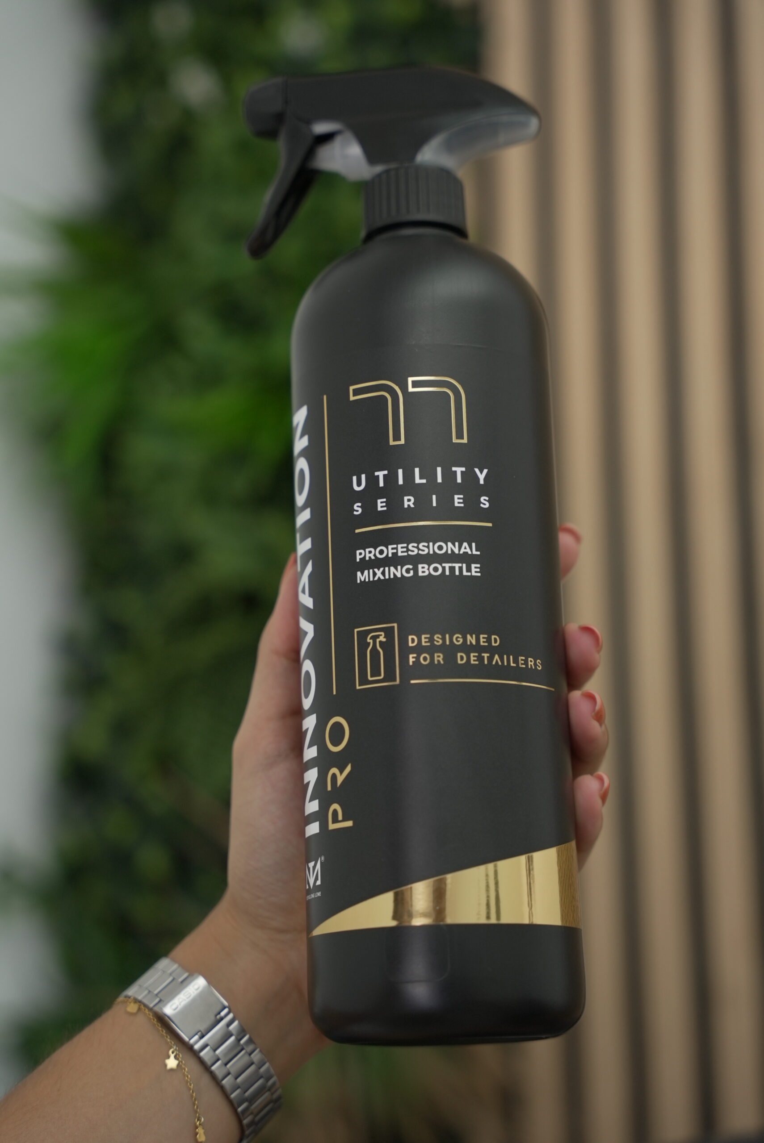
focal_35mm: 70
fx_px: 2225
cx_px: 382
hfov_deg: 19.5
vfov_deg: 28.8
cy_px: 572
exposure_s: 1/100
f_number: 3.5
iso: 640
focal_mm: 70
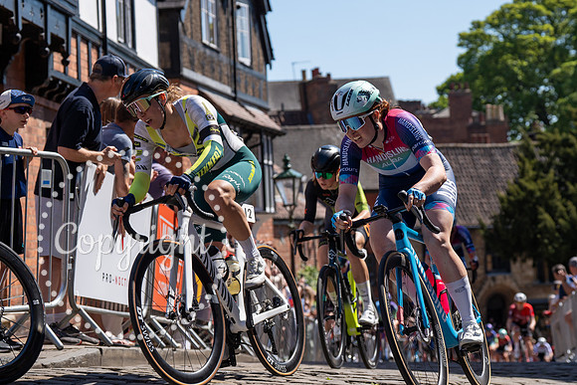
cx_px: 365
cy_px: 141
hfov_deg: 22.9
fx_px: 1420
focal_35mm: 89
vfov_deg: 15.4
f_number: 4
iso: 100
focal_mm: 70
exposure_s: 1/1600
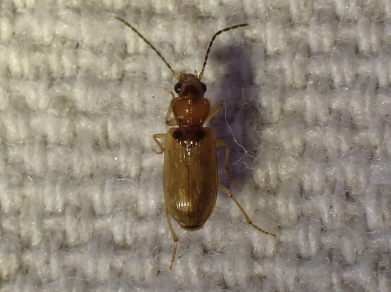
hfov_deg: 19.7
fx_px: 1129
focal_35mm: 100
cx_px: 196
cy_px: 146
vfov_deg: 14.8
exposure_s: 1/400
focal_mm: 18
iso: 200
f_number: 6.3
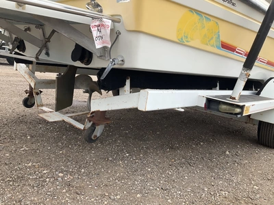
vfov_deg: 48.2
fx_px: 230
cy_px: 102
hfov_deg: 61.7
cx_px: 137
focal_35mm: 29
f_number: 1.8
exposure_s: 1/450
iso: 25
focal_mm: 3
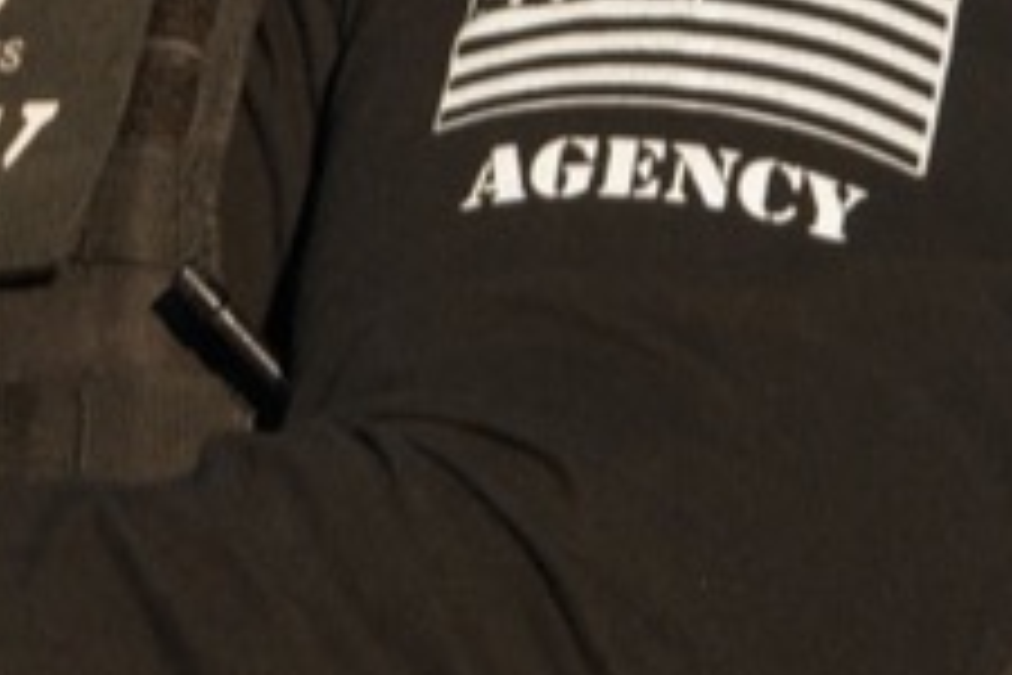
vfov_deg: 3.4
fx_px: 11159
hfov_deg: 5.2
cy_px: -369
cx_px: -207
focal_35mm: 397
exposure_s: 1/320
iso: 200
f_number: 8
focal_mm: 62
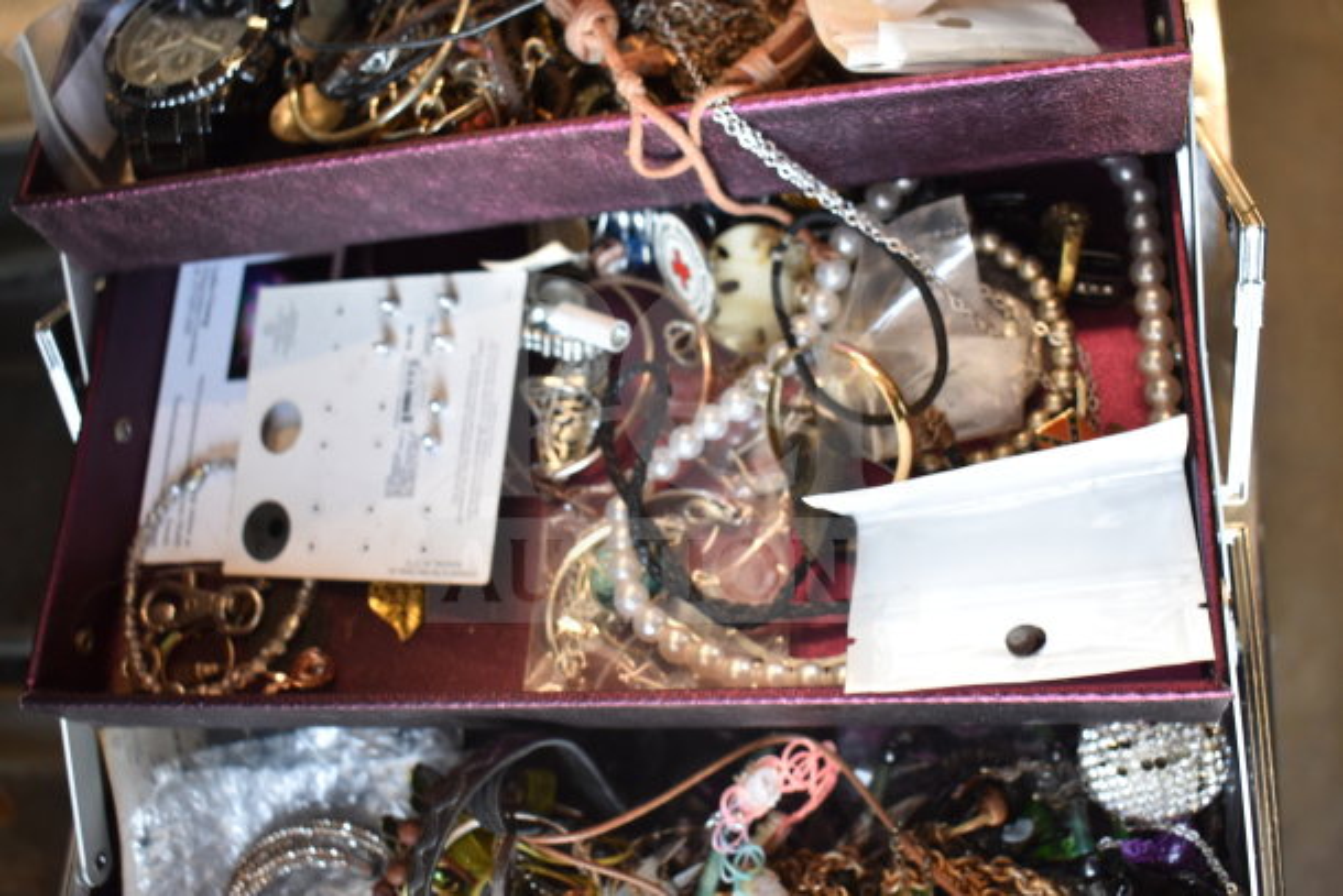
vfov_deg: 35.5
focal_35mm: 38
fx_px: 1399
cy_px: 448
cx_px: 672
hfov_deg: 51.3
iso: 720
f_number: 4
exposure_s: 1/40
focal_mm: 25
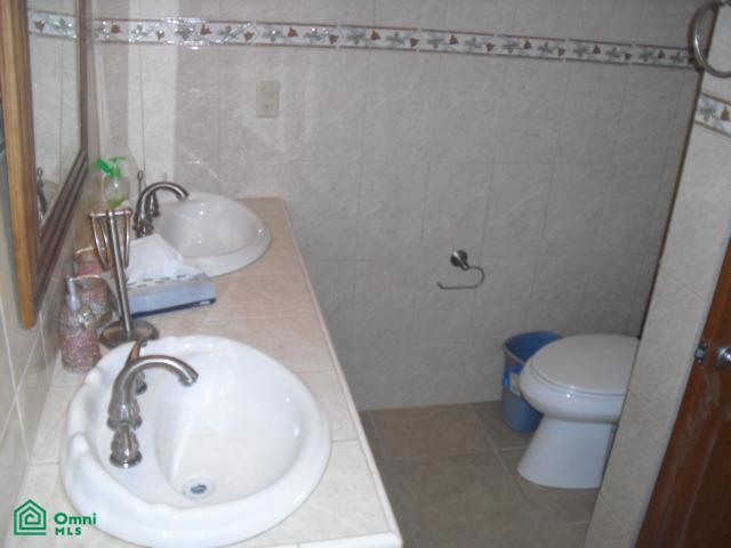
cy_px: 274
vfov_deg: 39.7
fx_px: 760
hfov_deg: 51.4
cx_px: 366
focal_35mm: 36
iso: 200
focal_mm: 6.3
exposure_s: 1/60
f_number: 3.1
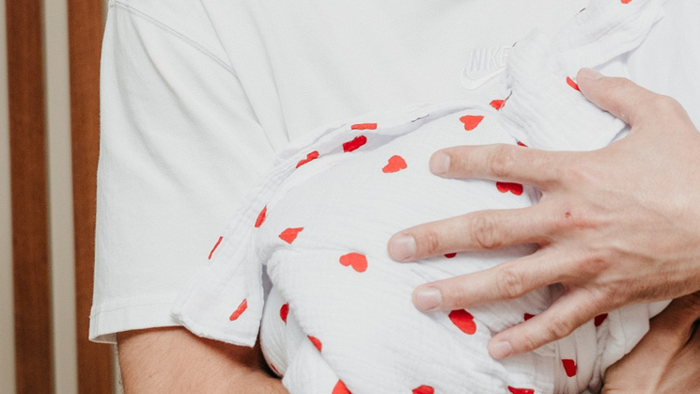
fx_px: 2450
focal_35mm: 132
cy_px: -178
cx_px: 564
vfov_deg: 9.0
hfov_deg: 16.1
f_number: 4
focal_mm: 34
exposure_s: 1/160
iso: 200
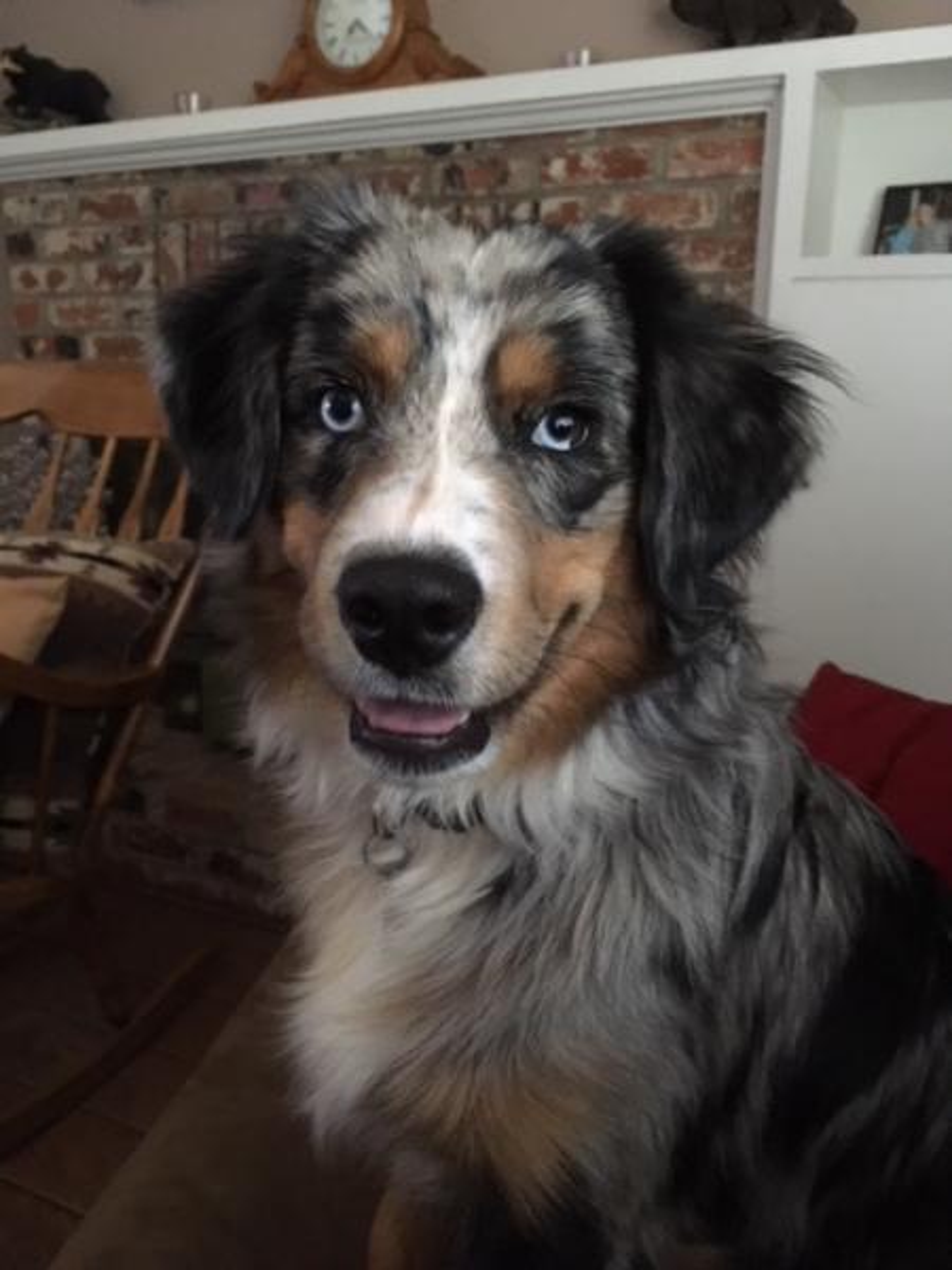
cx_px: 476
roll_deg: -0.1
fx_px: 1063
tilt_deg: -12.5
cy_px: 635
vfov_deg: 61.7
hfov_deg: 48.2
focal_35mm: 29
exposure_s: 1/15
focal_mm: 4.15
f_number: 2.2
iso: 500
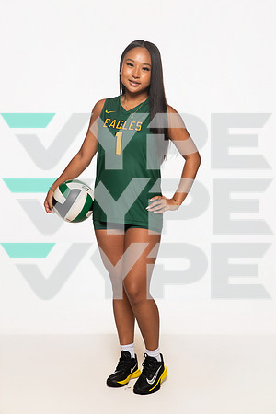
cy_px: 207
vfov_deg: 30.5
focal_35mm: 66
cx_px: 138
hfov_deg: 20.6
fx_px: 759
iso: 800
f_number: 7.1
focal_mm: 66
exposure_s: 1/320
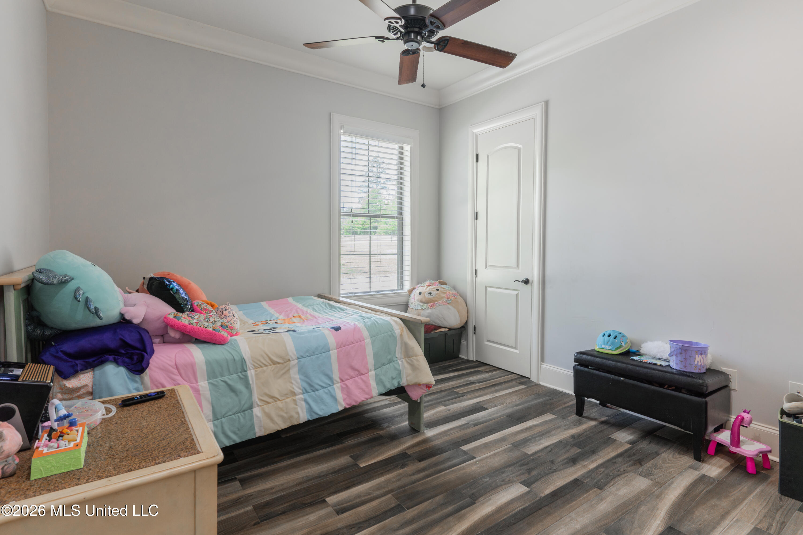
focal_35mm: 17
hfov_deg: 93.3
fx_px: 379
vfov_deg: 70.4
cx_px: 402
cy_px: 268
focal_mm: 17
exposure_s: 1/25
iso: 400
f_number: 6.3
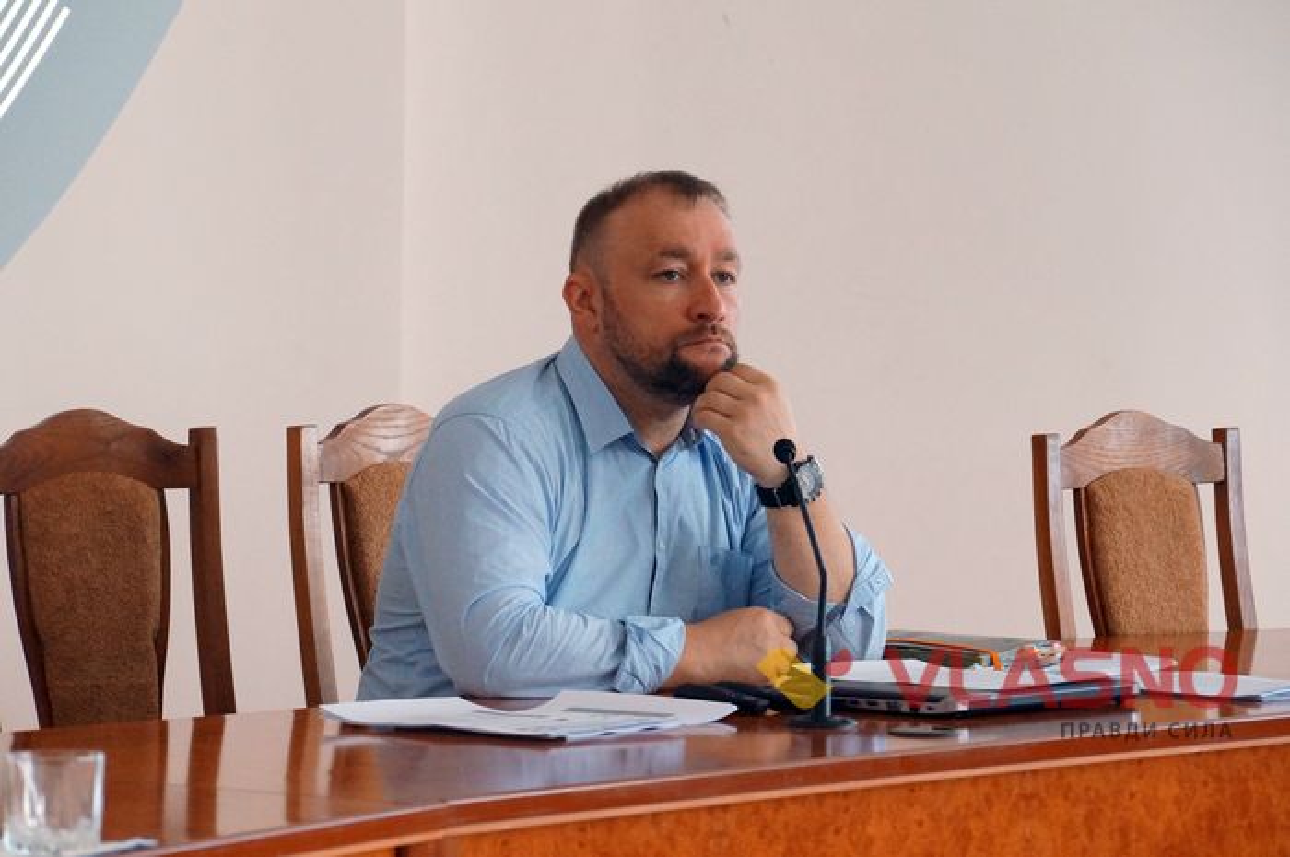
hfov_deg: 13.7
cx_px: 645
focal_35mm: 150
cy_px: 428
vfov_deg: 9.1
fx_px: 5369
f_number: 5.6
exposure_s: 1/125
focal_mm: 100
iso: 3200
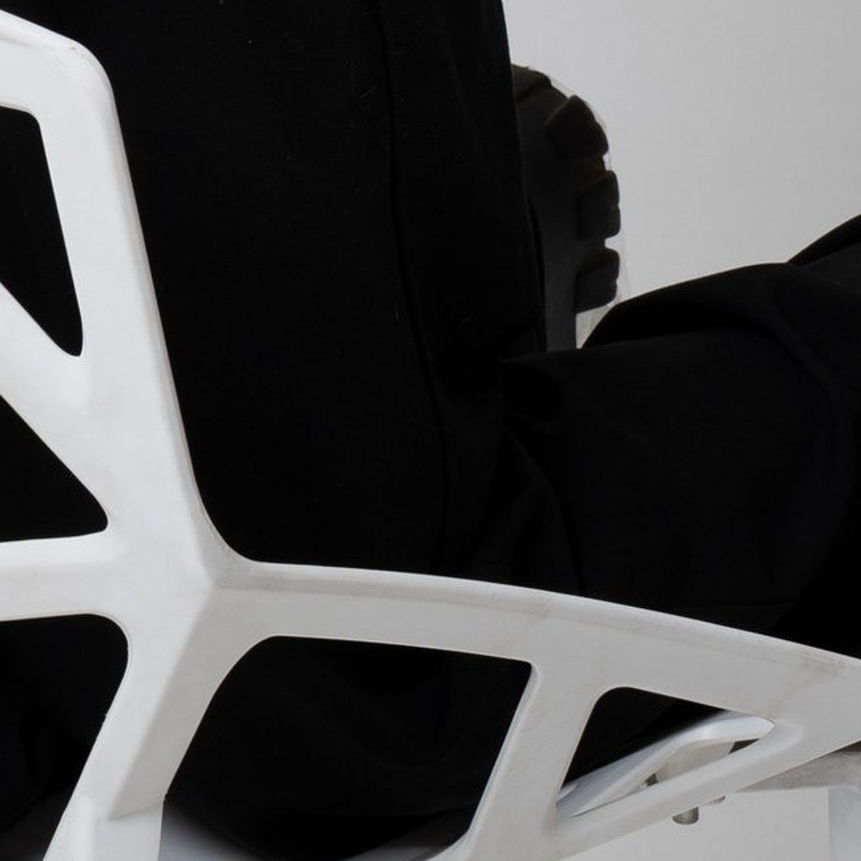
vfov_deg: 7.1
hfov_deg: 7.5
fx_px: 6529
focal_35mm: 232
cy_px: -1167
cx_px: 169
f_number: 9
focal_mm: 46
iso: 100
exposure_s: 1/160
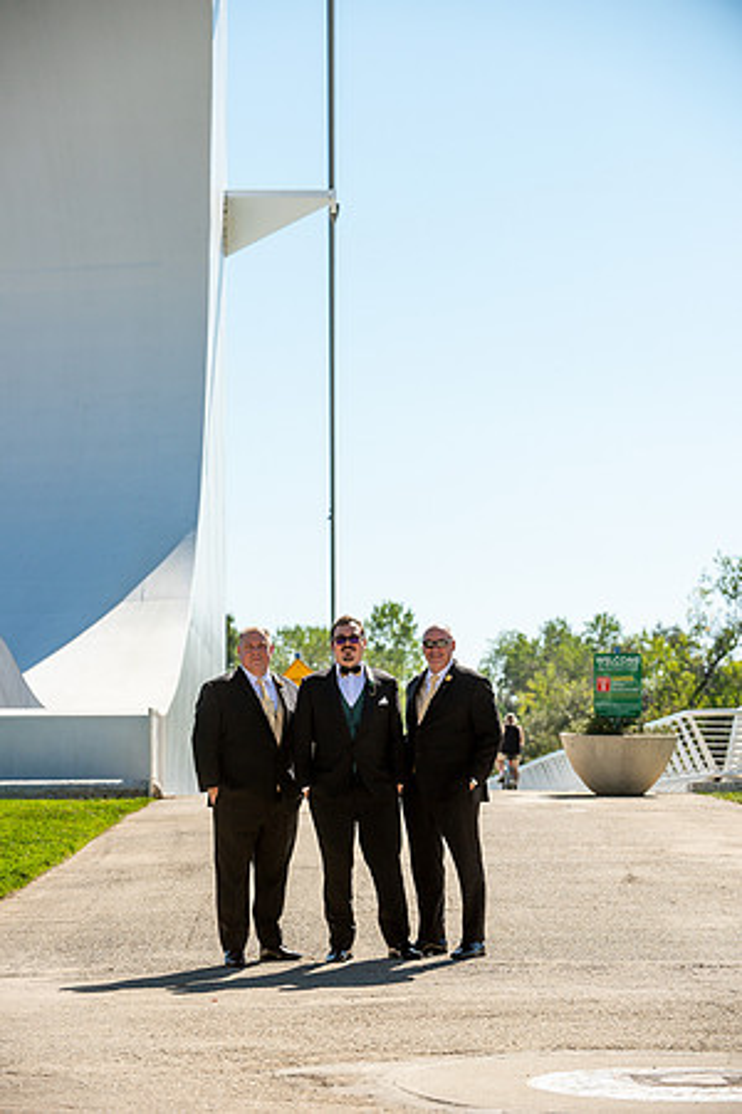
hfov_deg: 11.8
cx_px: 371
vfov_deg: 17.6
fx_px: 3586
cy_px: 557
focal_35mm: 116
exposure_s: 1/2000
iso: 400
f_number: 5.6
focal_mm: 116
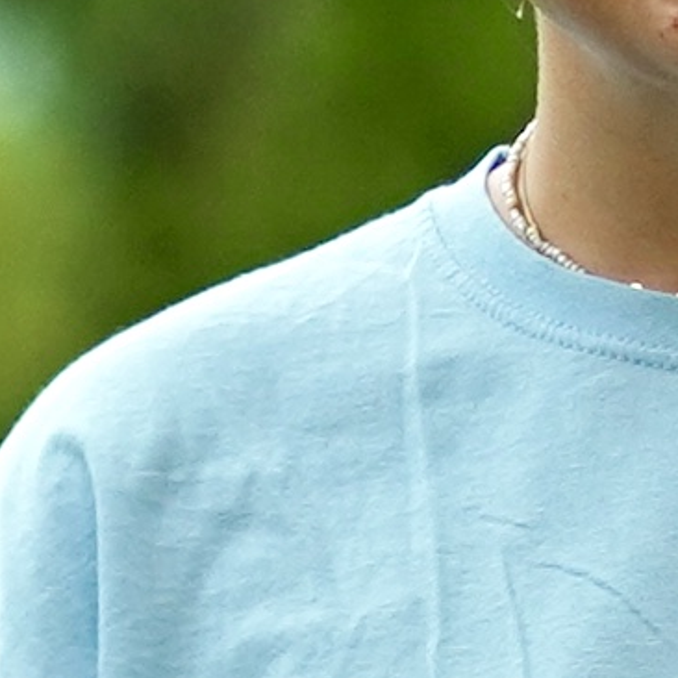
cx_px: -522
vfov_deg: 1.5
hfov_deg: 1.5
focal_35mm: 1162
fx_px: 25749
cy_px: 943
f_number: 1.8
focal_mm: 85
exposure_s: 1/2000
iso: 320
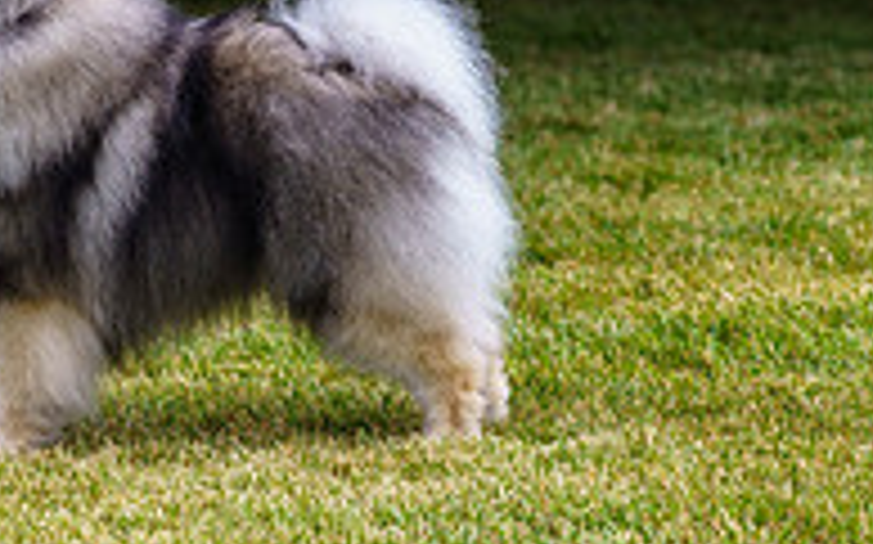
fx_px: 10296
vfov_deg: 3.0
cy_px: -214
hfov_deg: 4.8
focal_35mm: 433
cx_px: -58
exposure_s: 1/500
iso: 250
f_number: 4
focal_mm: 142
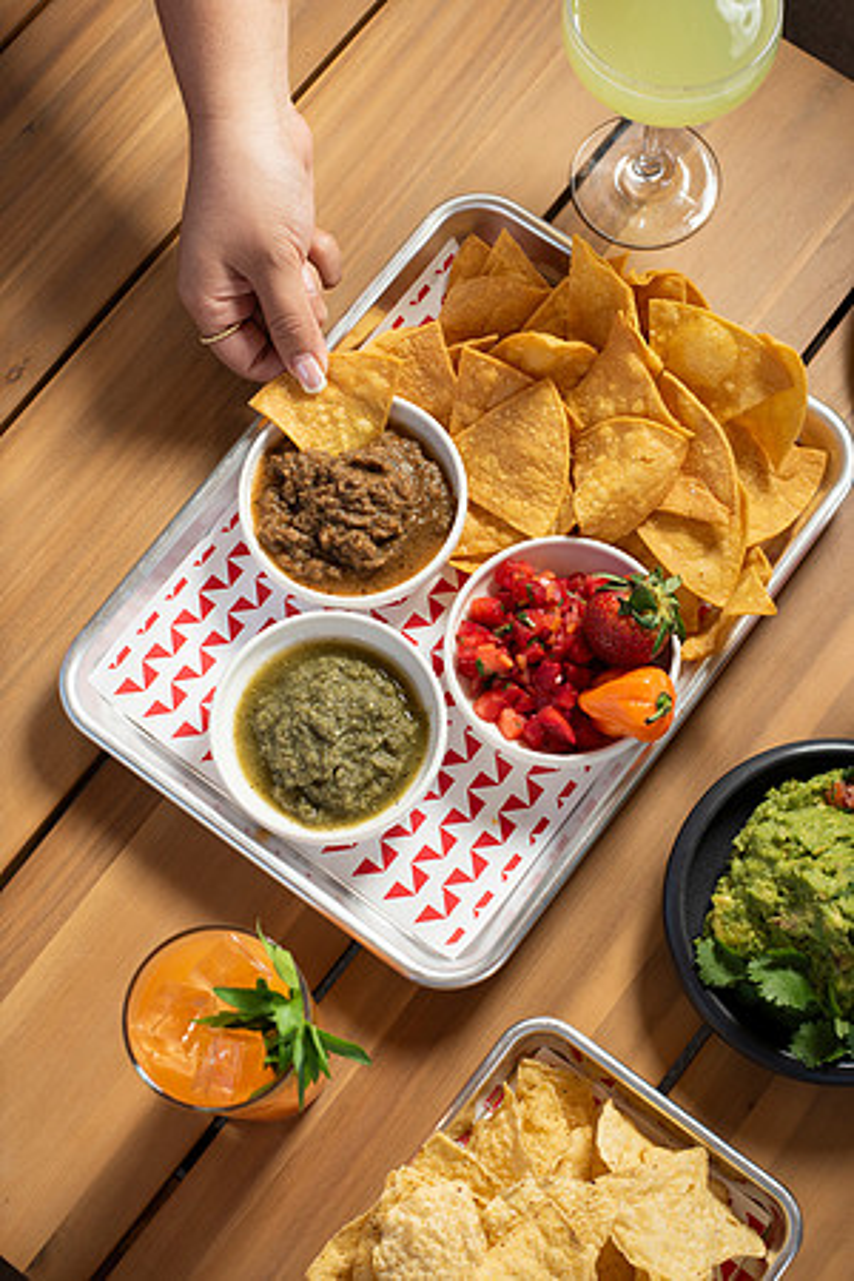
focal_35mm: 50
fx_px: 1779
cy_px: 640
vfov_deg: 39.6
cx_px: 427
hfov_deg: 27.0
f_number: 6.3
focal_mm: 50
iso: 200
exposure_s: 1/250
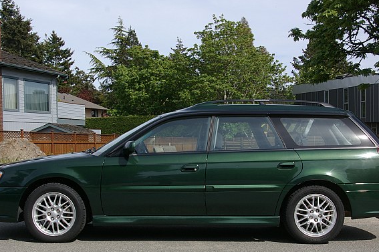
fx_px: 579
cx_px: 186
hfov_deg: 36.3
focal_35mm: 55
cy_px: 154
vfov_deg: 24.5
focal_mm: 26
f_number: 8
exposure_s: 1/350
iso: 200
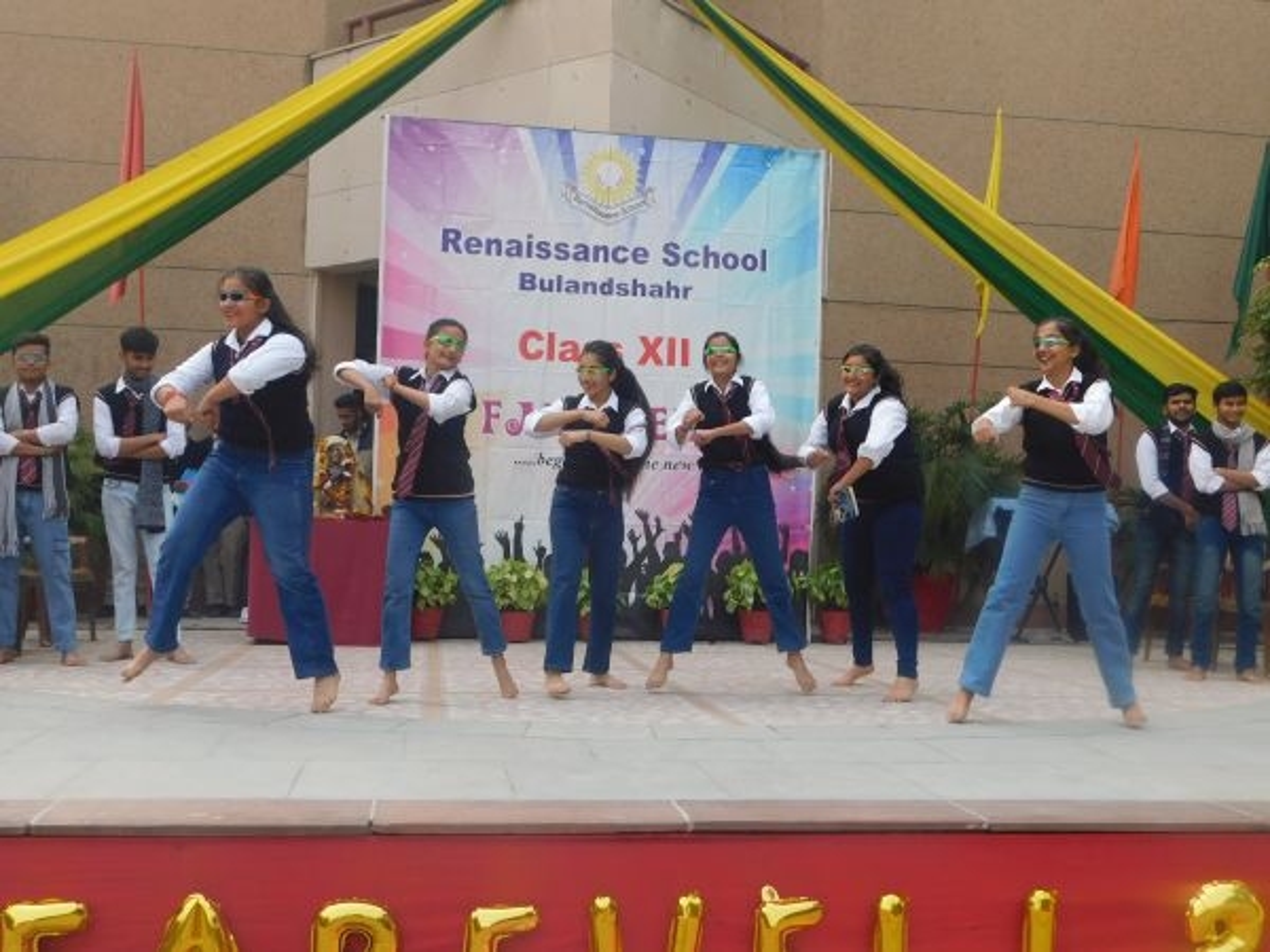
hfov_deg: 51.4
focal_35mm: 36
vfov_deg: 39.7
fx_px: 1321
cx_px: 635
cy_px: 476
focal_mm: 6.3
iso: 125
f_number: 3.5
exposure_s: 1/400
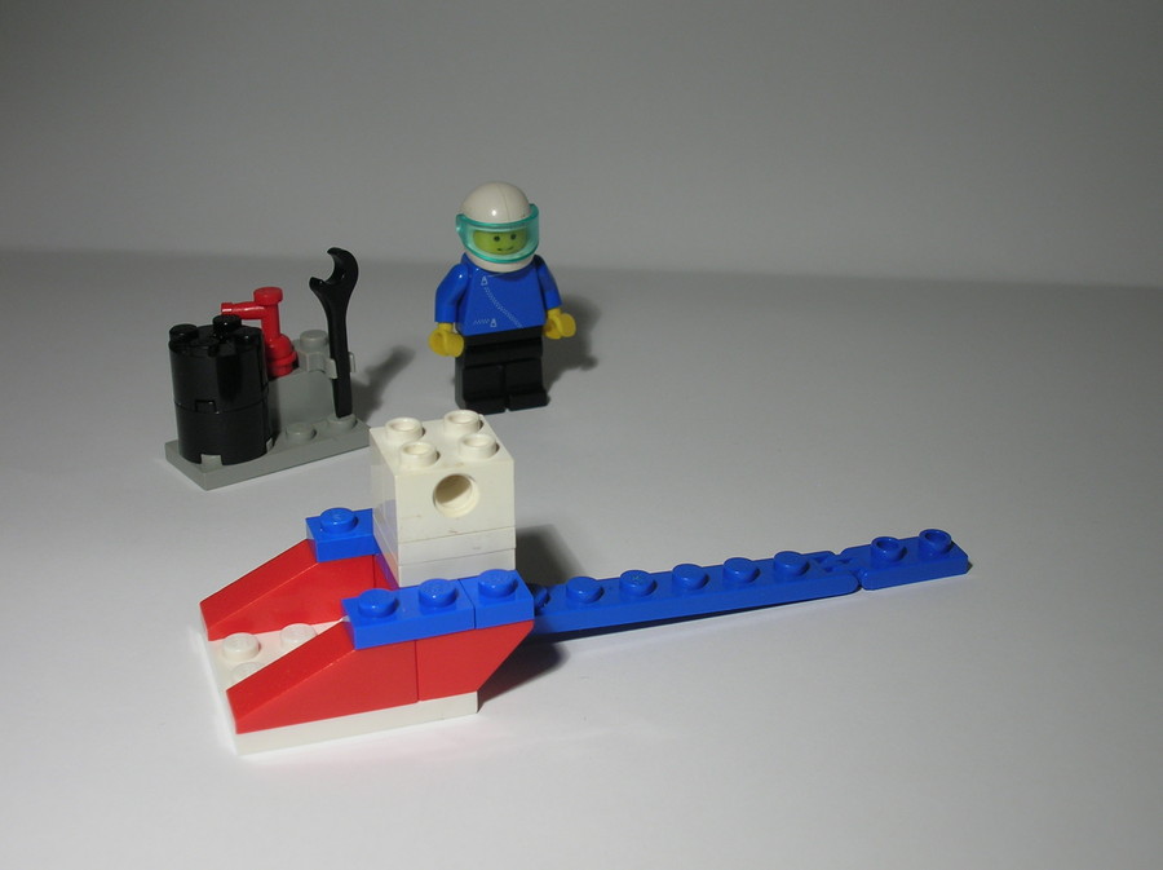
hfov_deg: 35.6
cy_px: 435
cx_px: 582
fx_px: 1812
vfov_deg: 27.0
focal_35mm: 54
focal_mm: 9
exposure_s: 1/37.2
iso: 50
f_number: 3.4
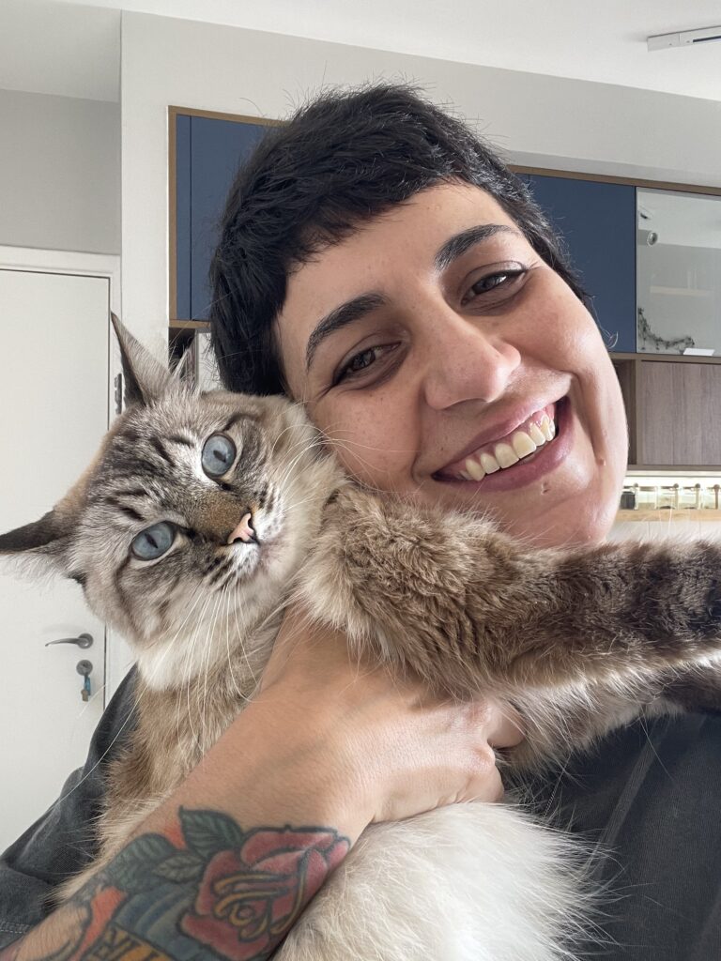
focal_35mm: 30
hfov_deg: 46.8
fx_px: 833
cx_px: 360
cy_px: 480
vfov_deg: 60.0
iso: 100
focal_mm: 2.71
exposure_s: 1/60
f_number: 2.2
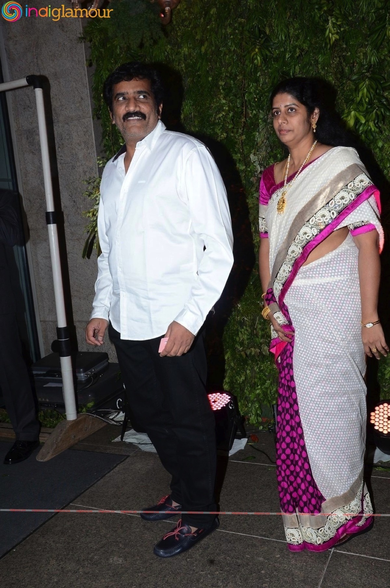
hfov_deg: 36.7
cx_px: 195
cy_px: 294
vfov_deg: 53.2
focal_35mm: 36
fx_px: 587
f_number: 9
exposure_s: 1/125
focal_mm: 24
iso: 500
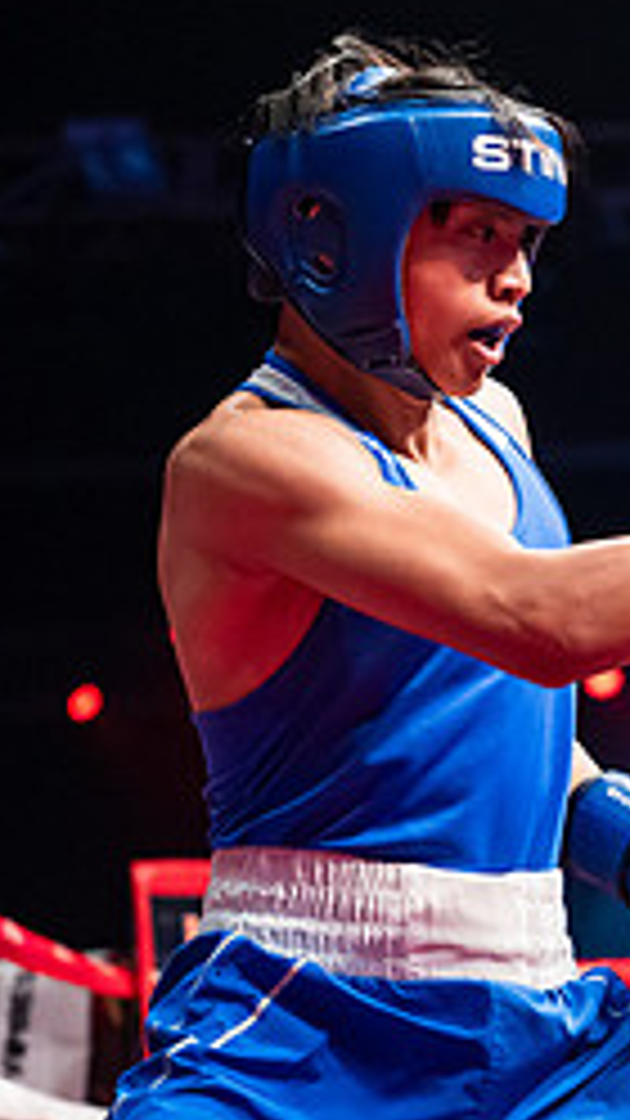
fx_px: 3624
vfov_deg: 17.6
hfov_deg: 9.4
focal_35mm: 122
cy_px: 556
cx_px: 1192
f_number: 2.5
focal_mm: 50
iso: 3200
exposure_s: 1/1000
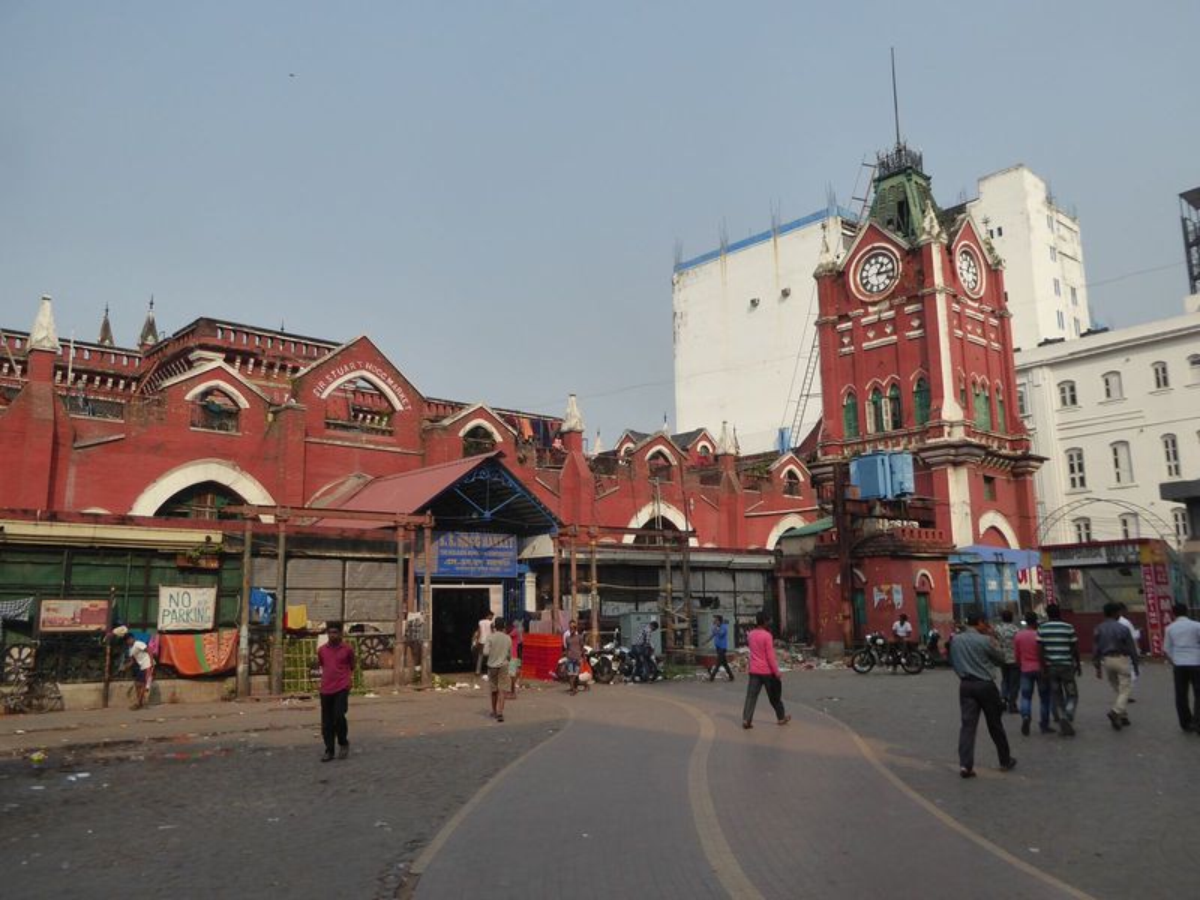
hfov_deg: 61.7
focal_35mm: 29
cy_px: 450
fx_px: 1005
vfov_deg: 48.2
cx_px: 600
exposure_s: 1/1000
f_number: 3.5
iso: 125
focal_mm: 5
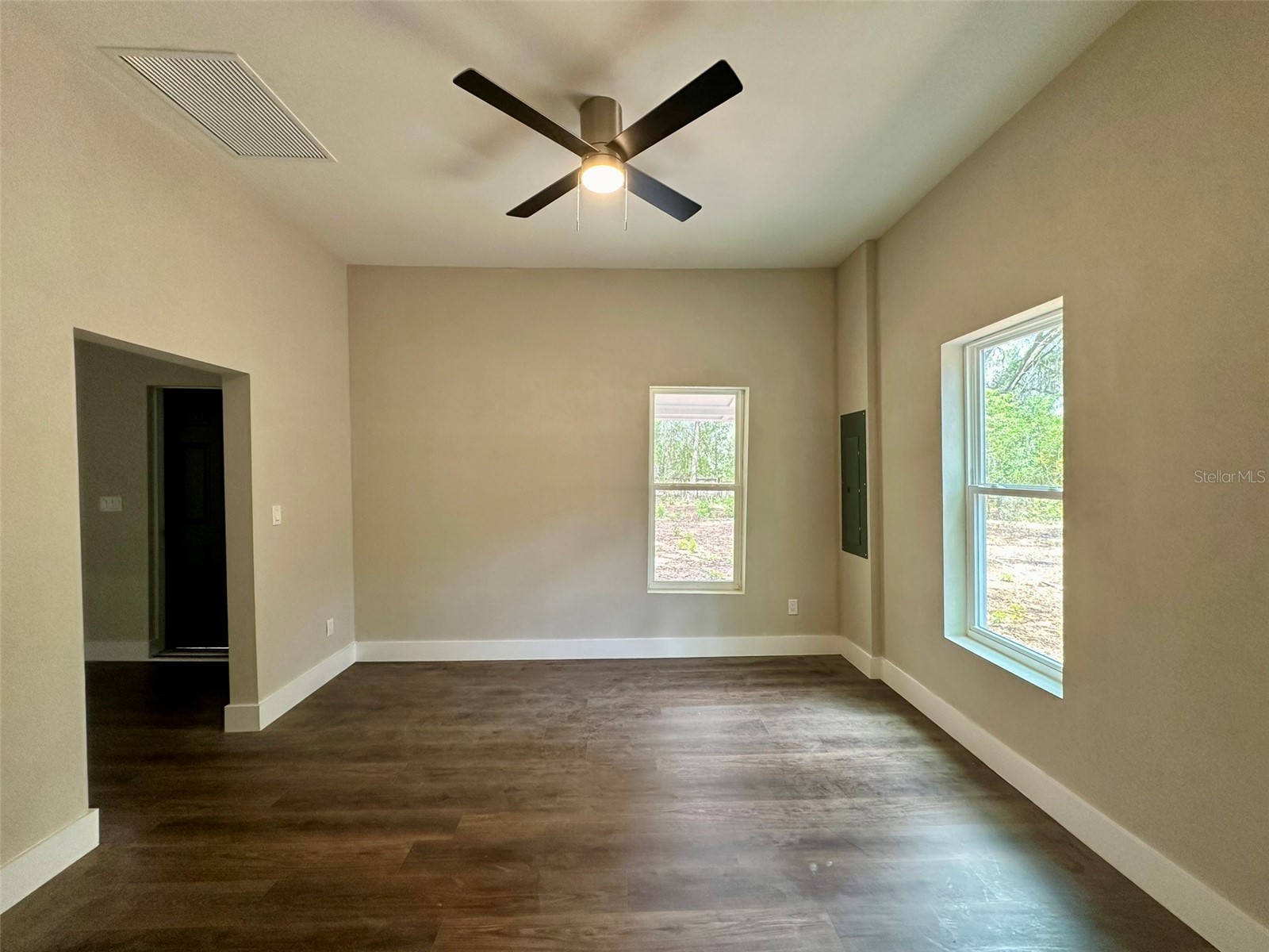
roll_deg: -0.7
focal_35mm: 14
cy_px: 476
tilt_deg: +0.2
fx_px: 513
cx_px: 634
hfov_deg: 102.1
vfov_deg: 85.7
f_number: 2.2
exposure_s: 1/60
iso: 160
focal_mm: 2.22
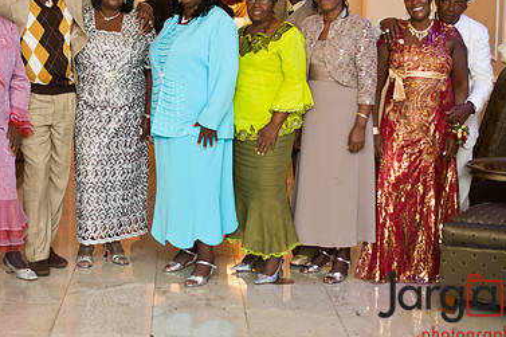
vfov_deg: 17.6
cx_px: 191
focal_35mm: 77
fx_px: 1082
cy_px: 103
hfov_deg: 26.2
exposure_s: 1/125
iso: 1600
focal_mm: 50
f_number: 2
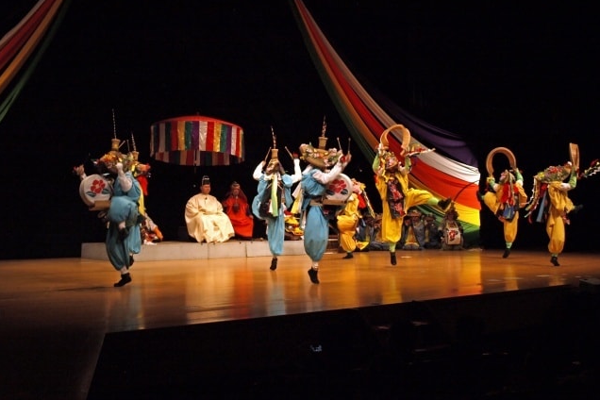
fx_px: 767
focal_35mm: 46
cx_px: 300
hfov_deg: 42.7
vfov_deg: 29.2
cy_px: 188
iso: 800
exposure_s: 1/100
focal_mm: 22
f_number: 7.1
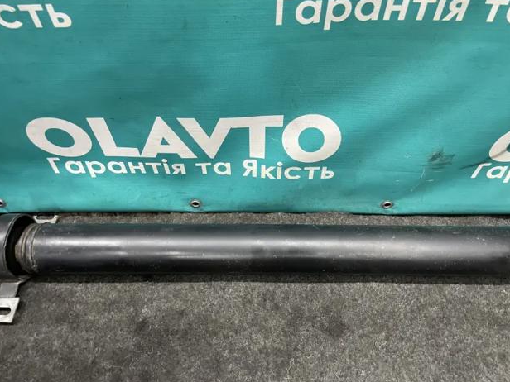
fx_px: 398
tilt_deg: -49.3
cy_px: 192
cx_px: 260
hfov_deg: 65.3
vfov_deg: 51.4
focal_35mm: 27
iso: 320
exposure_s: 1/50
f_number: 1.6
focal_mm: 4.2
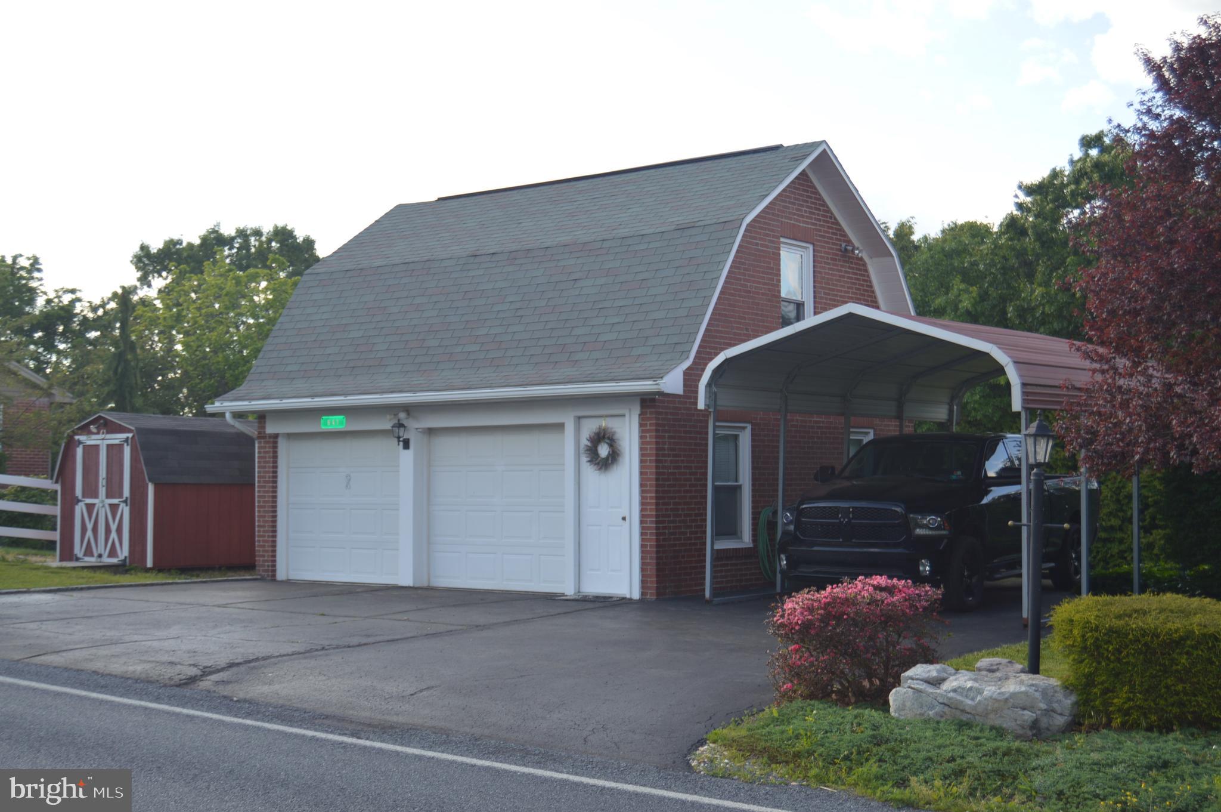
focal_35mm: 46
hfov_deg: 42.4
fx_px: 1575
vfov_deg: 28.9
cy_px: 406
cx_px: 610
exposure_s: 1/200
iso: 100
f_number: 4.5
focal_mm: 31
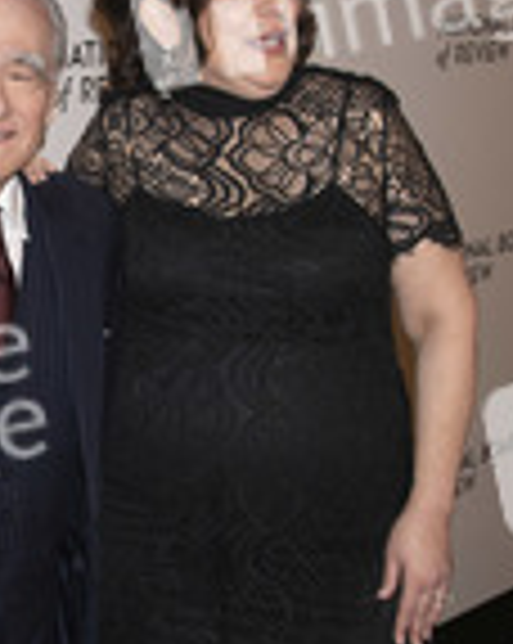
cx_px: -52
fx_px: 1503
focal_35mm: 79
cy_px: 658
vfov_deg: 23.1
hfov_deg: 18.6
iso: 400
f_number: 7.1
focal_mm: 30
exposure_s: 1/200
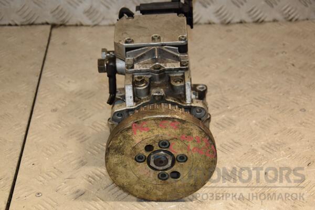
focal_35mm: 78
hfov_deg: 26.0
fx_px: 682
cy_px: 105
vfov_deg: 17.5
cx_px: 158
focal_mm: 52
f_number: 5.6
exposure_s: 1/200
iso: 800
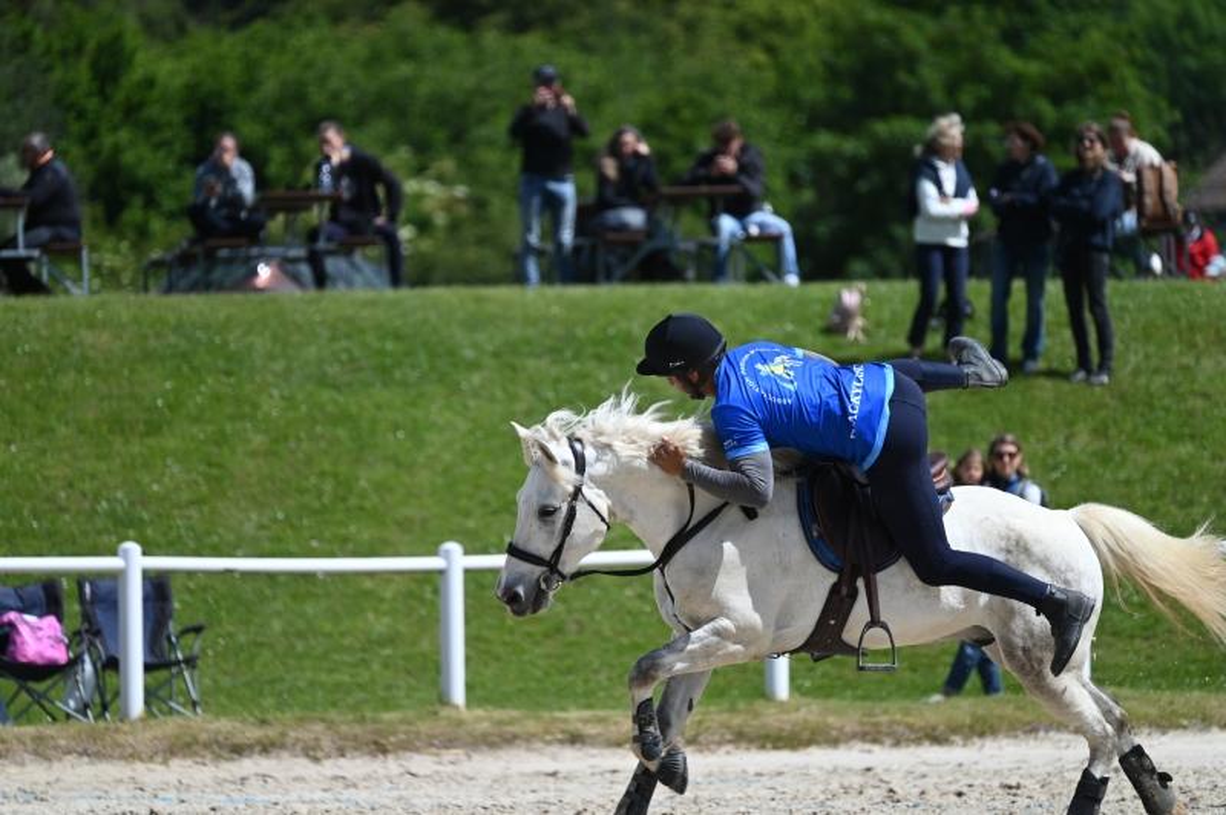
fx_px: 11569
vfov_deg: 4.0
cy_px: 408
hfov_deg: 6.1
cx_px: 613
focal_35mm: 340
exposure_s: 1/1250
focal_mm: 340
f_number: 5.3
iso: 200
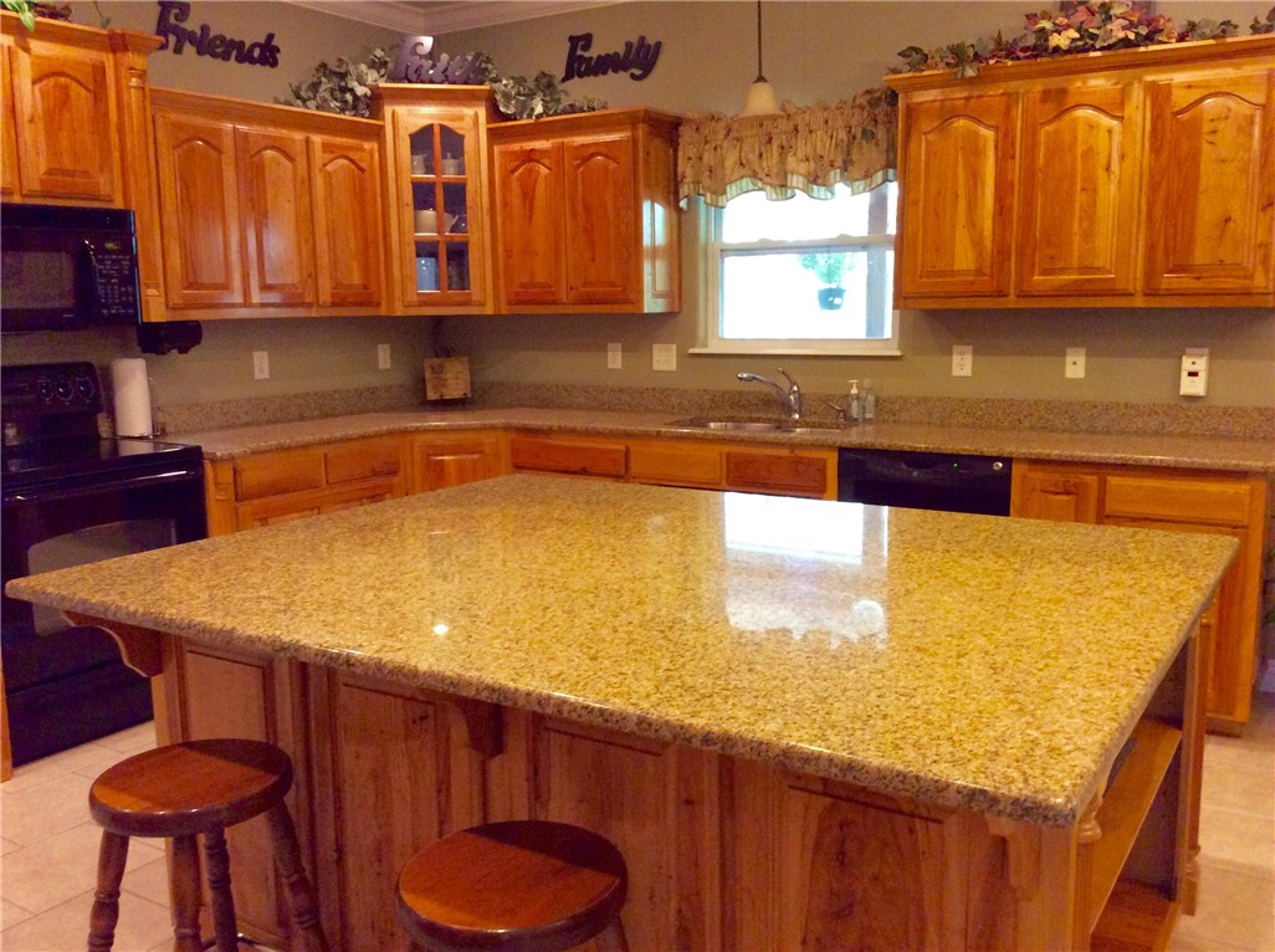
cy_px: 476
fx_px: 1177
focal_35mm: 32
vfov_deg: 44.0
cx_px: 638
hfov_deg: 56.9
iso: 250
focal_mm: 3.3
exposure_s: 1/24
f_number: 2.4
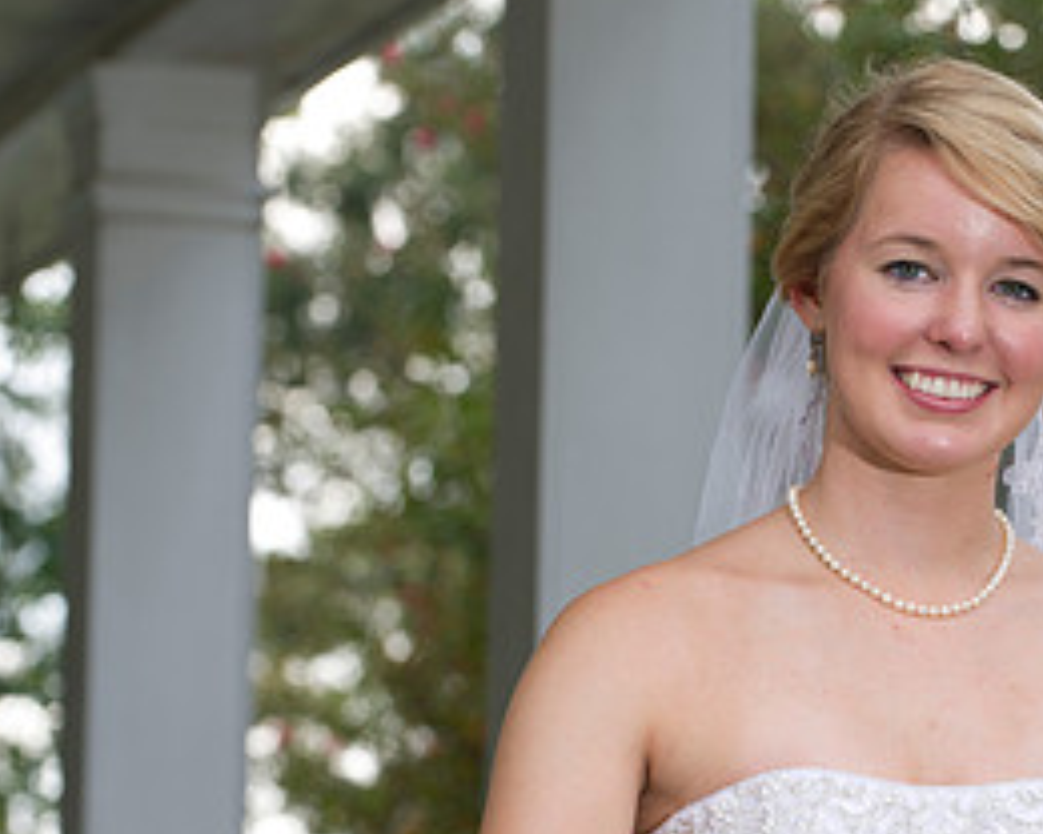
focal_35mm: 251
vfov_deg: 6.2
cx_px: 798
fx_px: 7748
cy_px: 666
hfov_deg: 7.7
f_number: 5.6
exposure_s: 1/125
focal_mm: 120
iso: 250
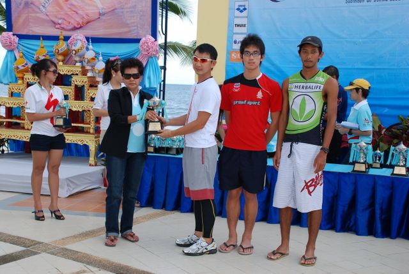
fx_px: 597
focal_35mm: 52
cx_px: 204
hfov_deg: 37.8
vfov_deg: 25.8
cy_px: 137
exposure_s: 1/200
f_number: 5.6
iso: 125
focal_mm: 35
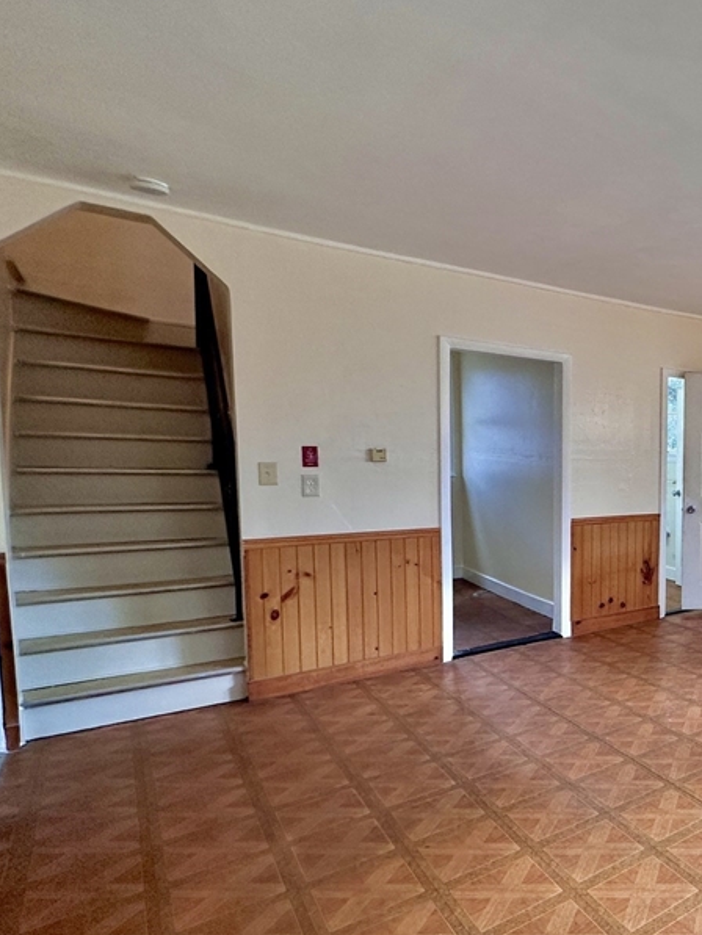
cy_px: 504
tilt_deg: -4.5
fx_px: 649
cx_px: 790
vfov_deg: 71.5
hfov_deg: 42.9
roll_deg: -1.8
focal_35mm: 24
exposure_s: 1/120
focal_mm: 2.22
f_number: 2.2
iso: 125
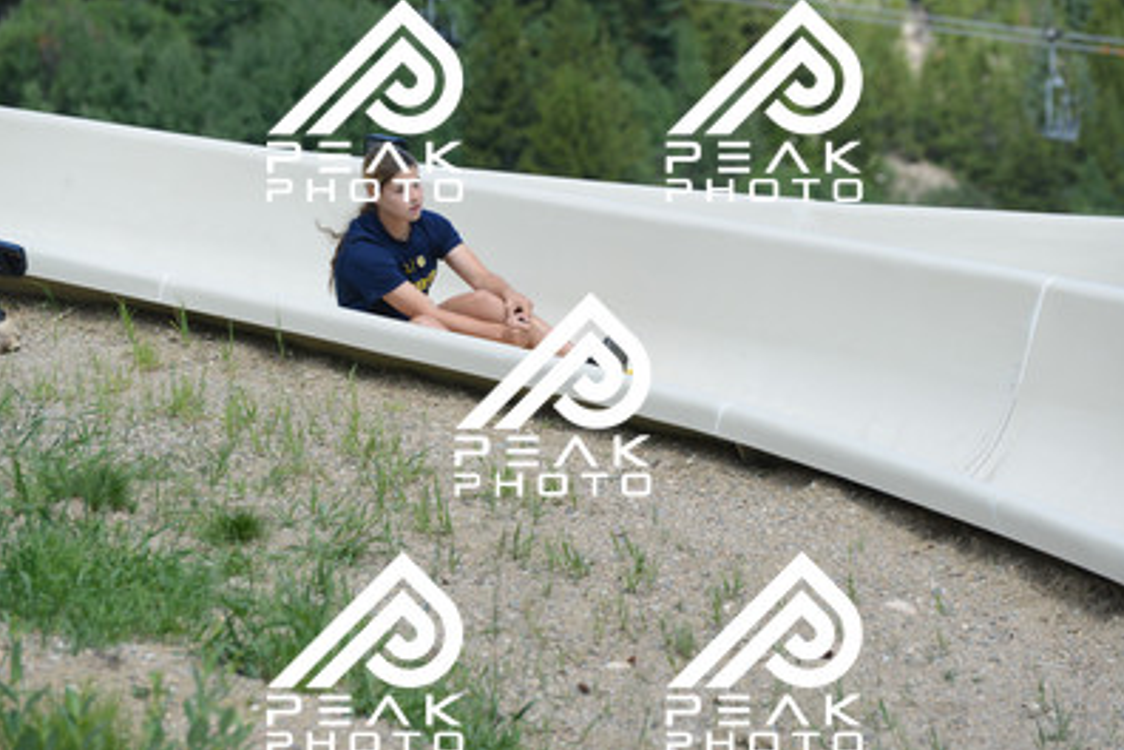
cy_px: 376
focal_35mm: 197
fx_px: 6150
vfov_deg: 7.0
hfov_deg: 10.4
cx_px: 565
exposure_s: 1/1250
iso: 900
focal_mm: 195
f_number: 6.3
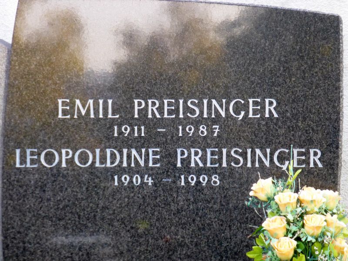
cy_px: 130
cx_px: 174
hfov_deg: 12.8
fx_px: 1548
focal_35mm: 154
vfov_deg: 9.6
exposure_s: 1/250
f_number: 5.4
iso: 800
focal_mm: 27.6
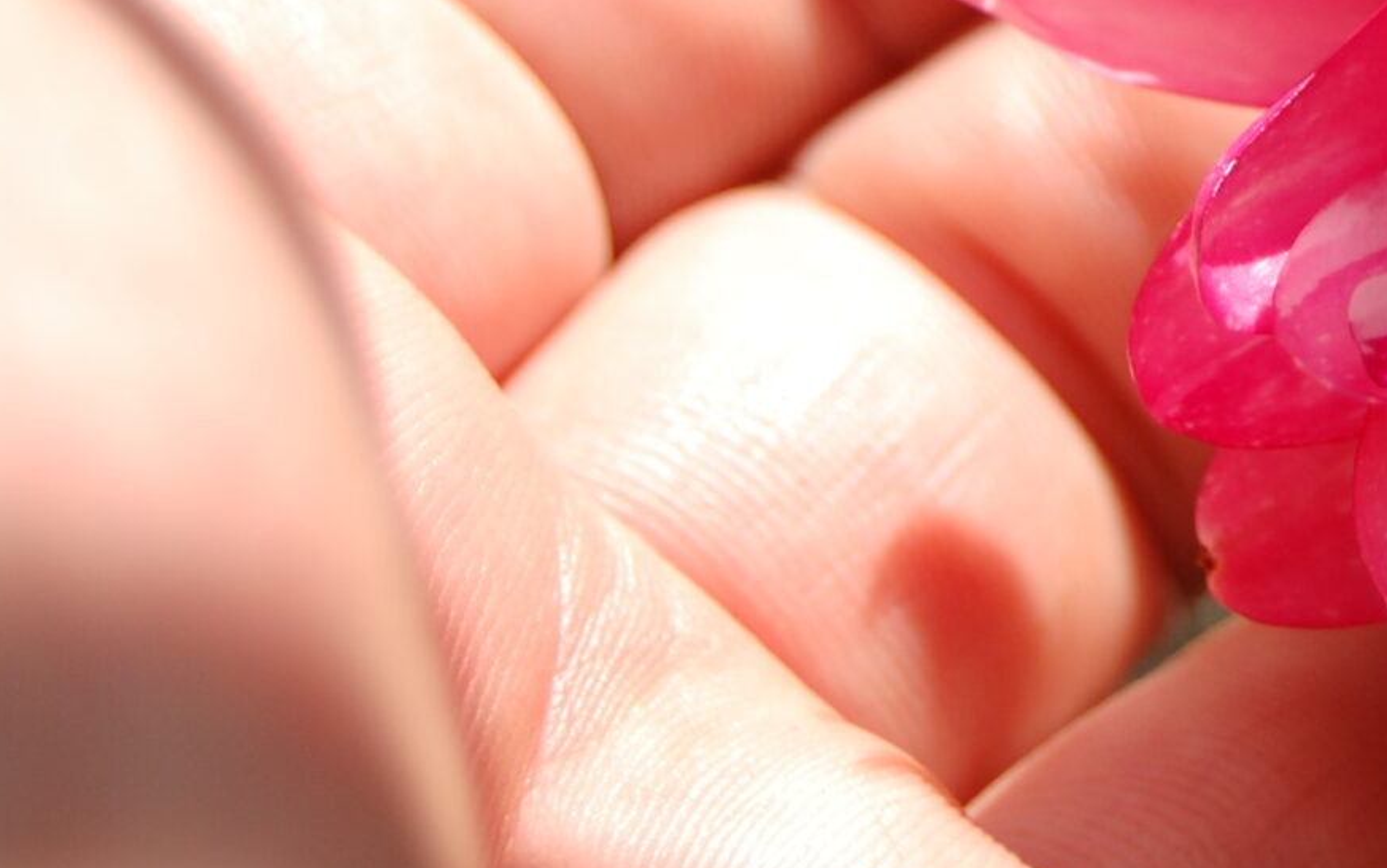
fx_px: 8129
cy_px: -356
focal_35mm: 215
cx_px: 2002
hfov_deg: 9.5
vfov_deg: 6.1
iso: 320
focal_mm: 48
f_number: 5.6
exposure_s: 1/500
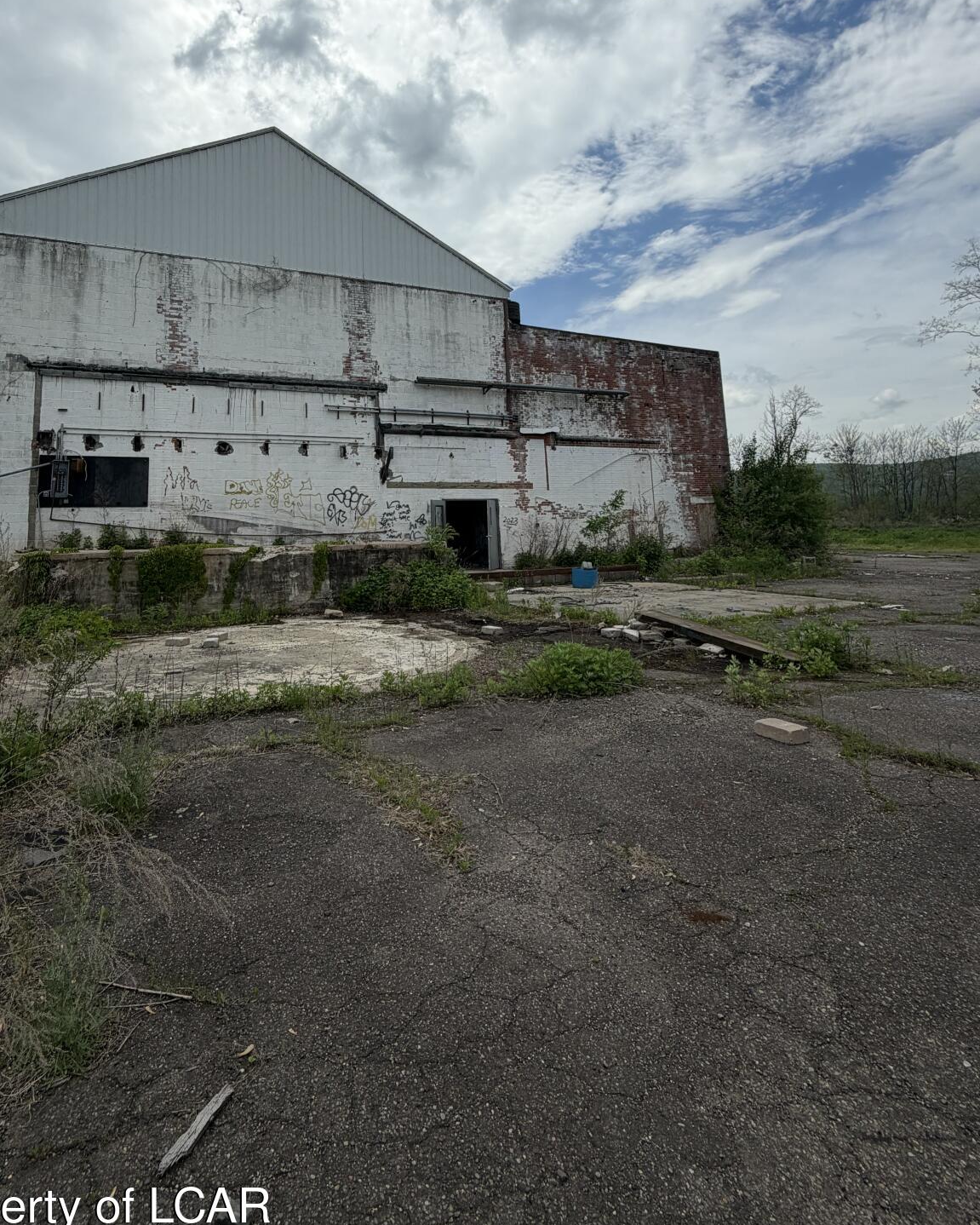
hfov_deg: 69.9
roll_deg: +1.5
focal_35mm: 19
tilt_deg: +9.5
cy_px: 432
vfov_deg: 81.1
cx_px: 379
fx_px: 689
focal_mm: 2.22
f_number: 2.2
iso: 20
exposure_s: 1/1464
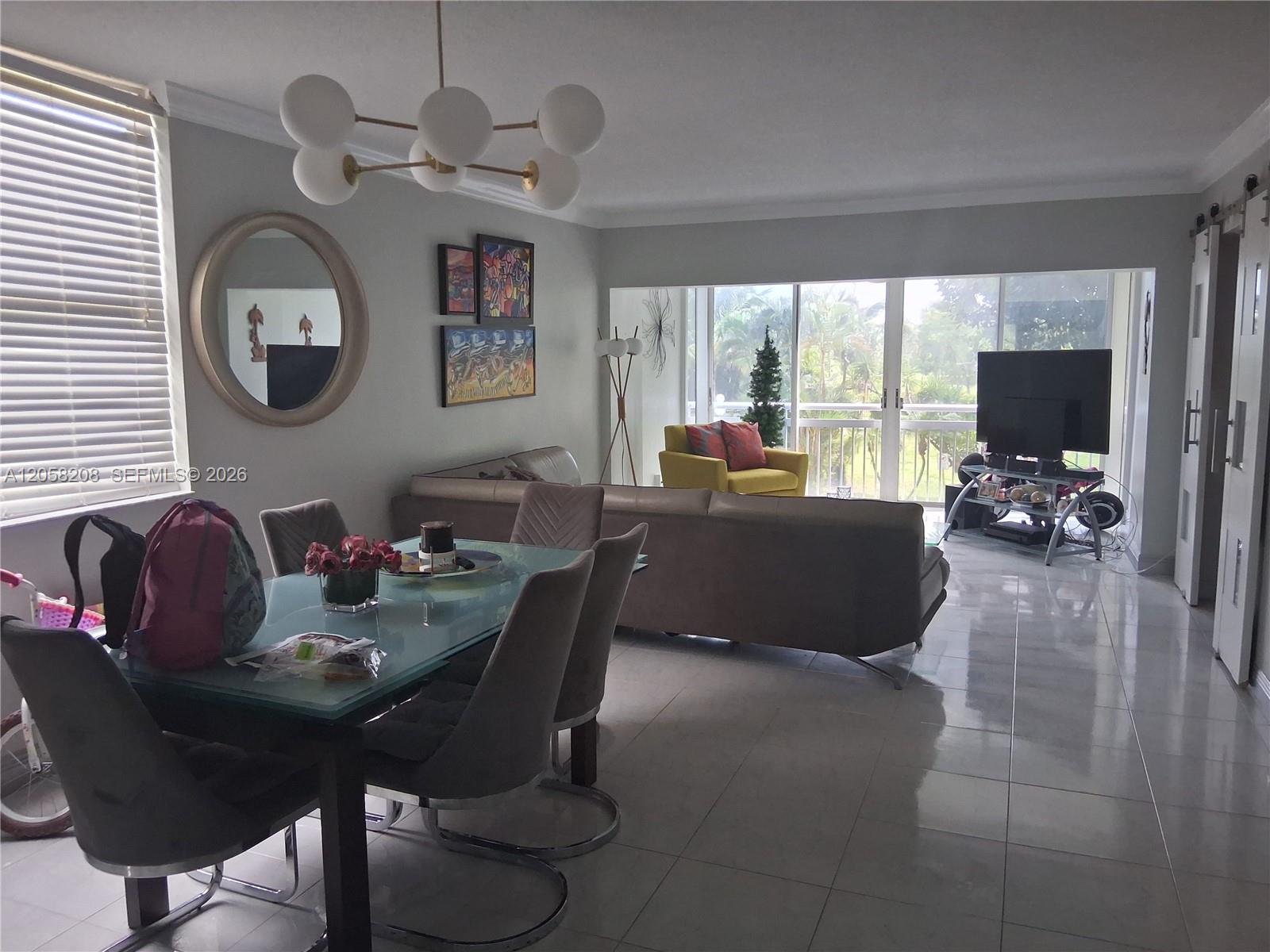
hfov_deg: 67.3
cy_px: 476
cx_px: 635
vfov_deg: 53.1
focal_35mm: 26
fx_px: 954
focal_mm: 3.98
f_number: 1.8
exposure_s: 1/120
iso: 400
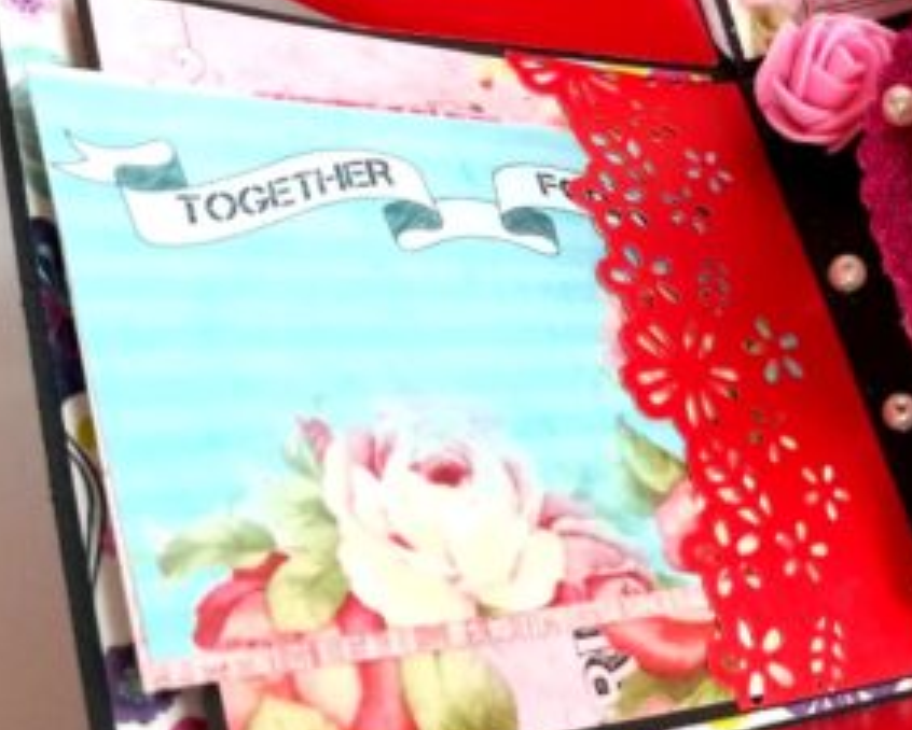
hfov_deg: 32.2
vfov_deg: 28.1
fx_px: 1459
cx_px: 893
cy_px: 310
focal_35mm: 54
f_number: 2.2
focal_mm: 3.83
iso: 200
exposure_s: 1/33.3
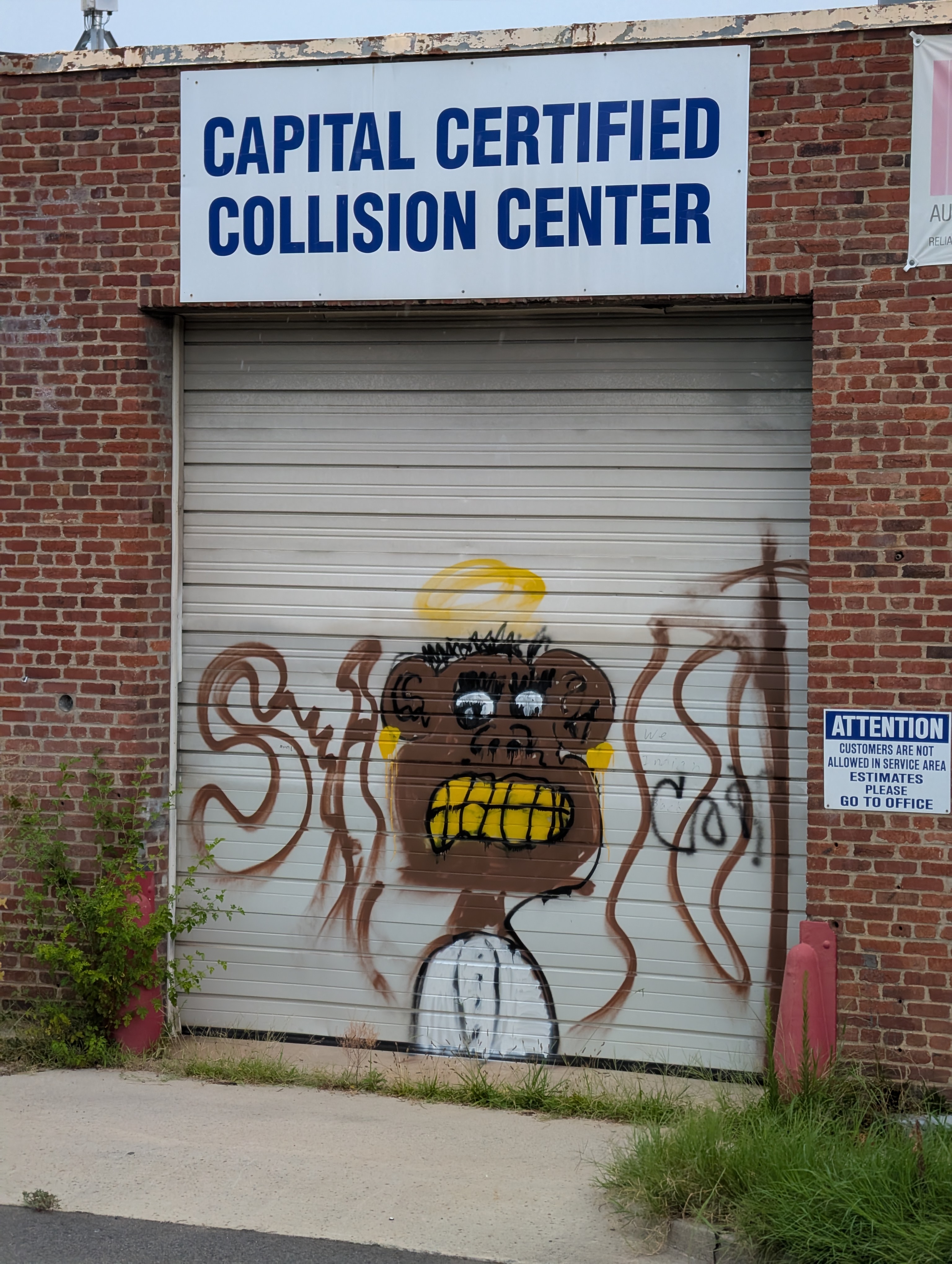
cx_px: 476
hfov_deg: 13.5
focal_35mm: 110
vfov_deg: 17.9
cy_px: 632
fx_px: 4024
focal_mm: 18
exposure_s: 1/706
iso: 285
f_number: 2.8
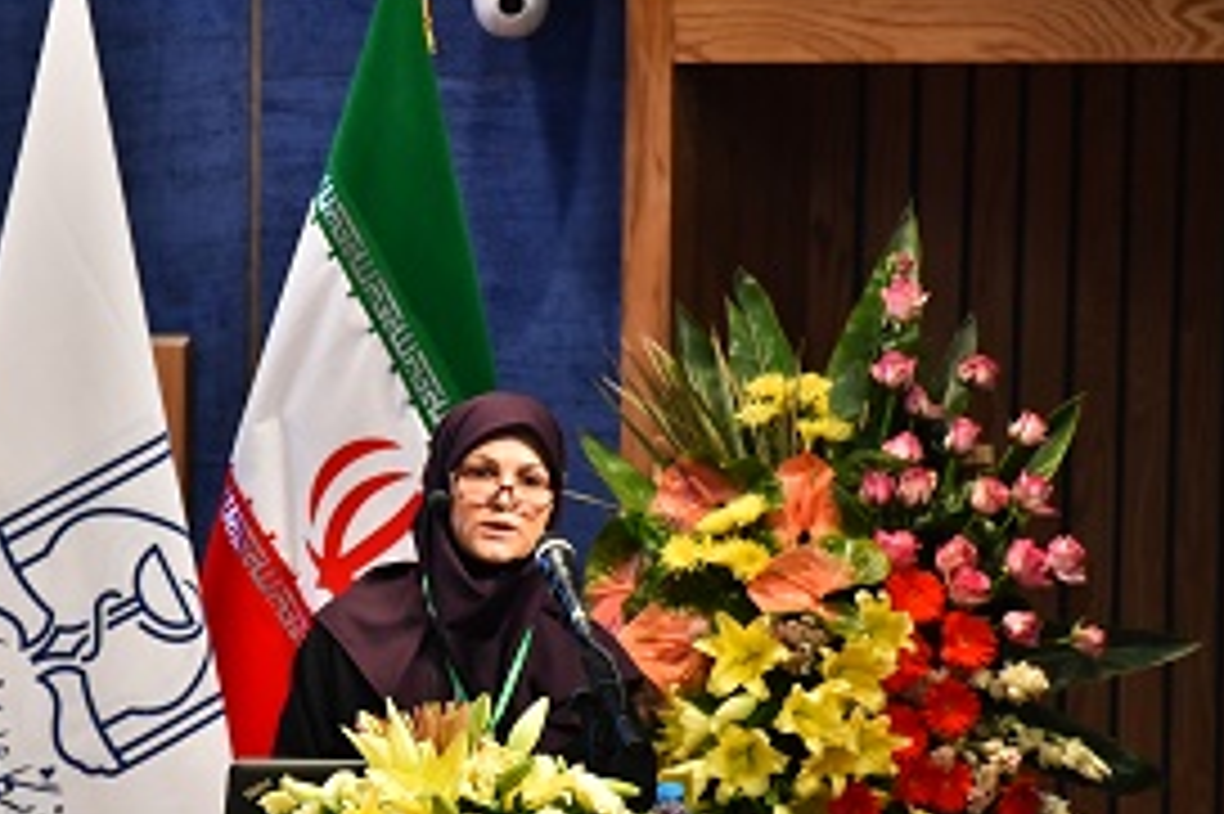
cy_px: 535
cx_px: 351
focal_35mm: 287
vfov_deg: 4.8
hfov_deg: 7.2
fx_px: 9752
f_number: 5.6
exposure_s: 1/100
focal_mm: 130
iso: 1400
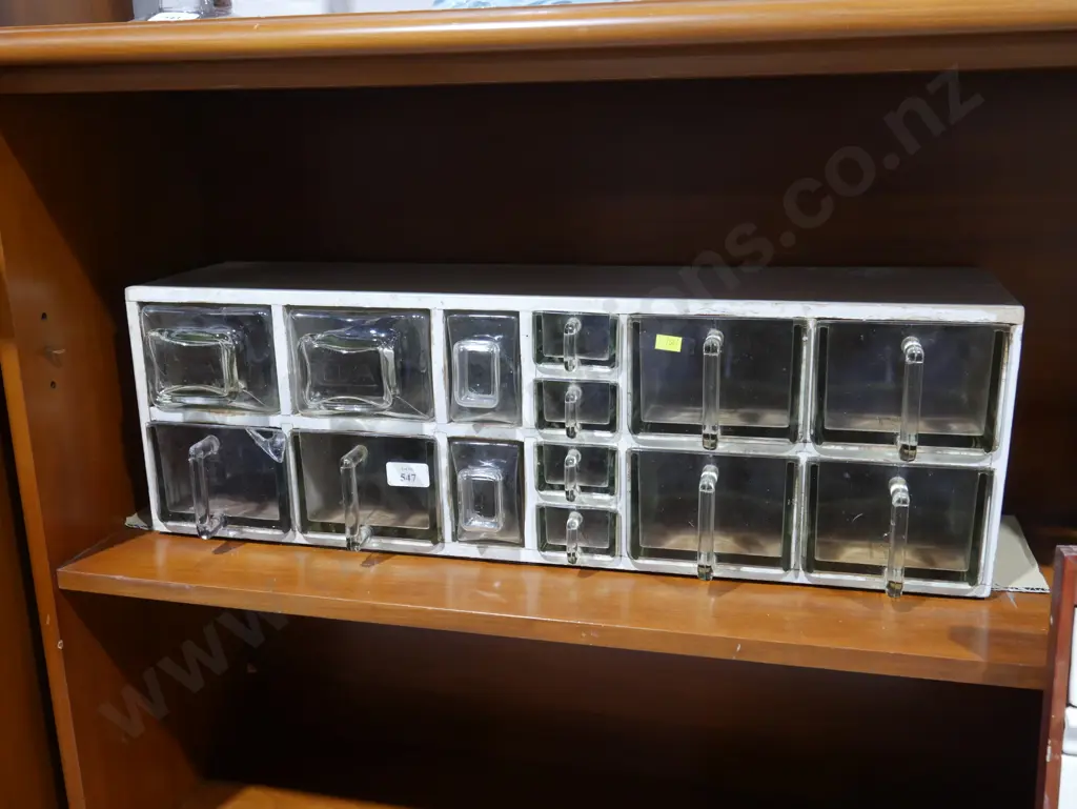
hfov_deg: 53.9
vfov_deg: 41.8
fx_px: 1058
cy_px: 404
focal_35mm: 34
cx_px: 538
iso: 1000
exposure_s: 1/60
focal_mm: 17
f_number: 4.5
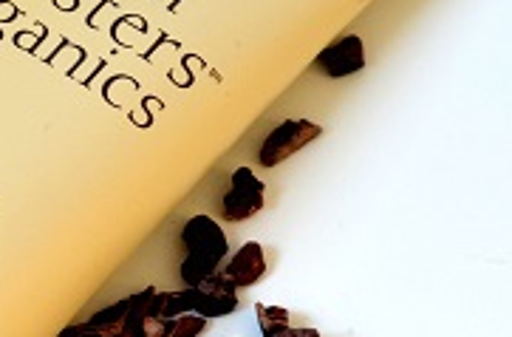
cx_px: -215
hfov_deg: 7.4
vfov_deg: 4.9
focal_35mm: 275
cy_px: 278
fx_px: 3894
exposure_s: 1/60
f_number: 3.2
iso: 200
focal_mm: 50
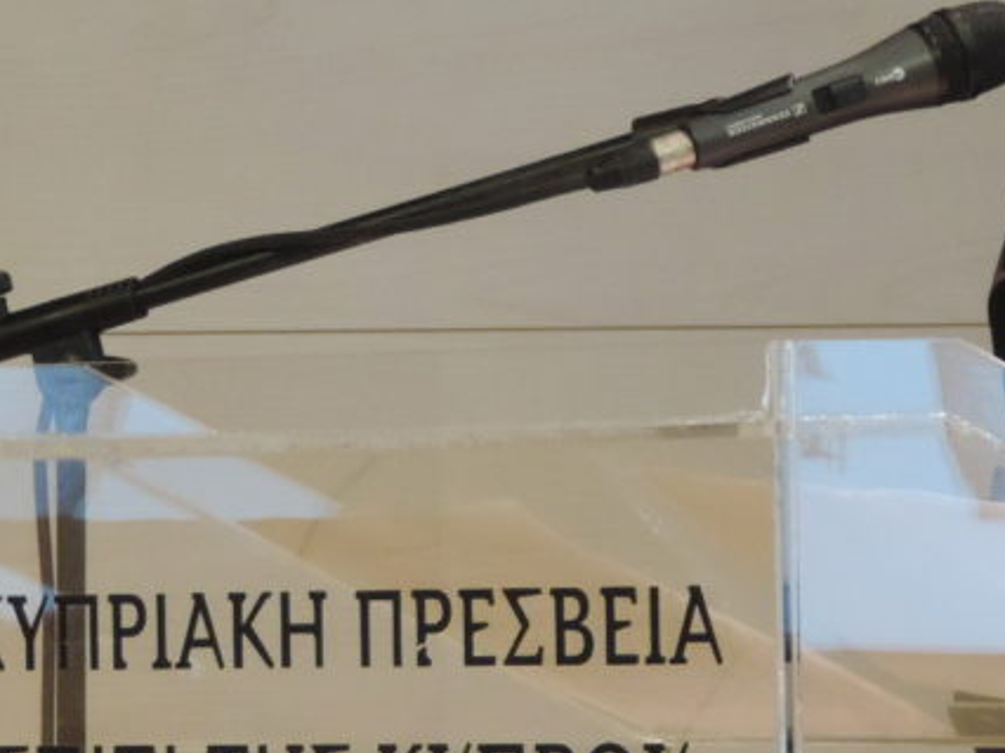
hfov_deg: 4.1
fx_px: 13957
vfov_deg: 3.1
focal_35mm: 481
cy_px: 52
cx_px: 790
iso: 800
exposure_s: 1/20
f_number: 4.6
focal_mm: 35.6
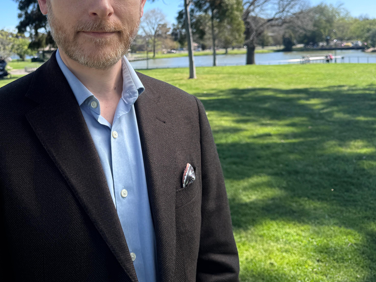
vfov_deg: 35.9
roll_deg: +2.6
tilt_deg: -3.9
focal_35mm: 39
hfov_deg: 46.7
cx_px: 110
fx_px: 424
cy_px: 69
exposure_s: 1/1923
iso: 80
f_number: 1.78
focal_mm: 6.76
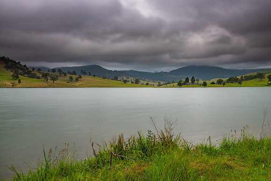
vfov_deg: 40.2
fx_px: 247
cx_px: 136
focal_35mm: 33
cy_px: 90
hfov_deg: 57.5
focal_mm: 32
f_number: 9
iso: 80
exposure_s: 4
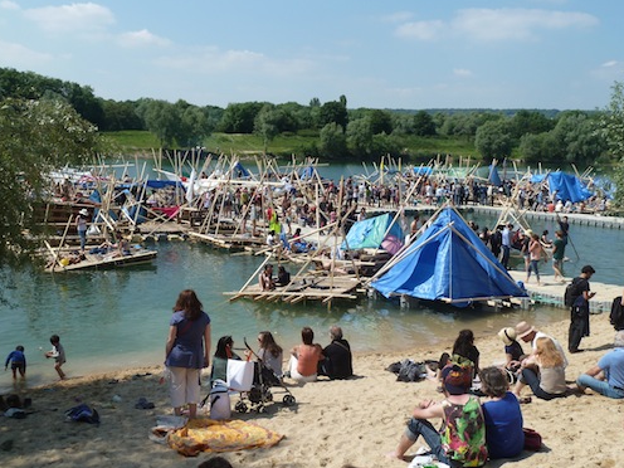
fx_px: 649
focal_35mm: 36
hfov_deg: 51.4
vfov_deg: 39.7
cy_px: 230
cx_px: 312
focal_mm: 5.7
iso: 80
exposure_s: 1/500
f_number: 5
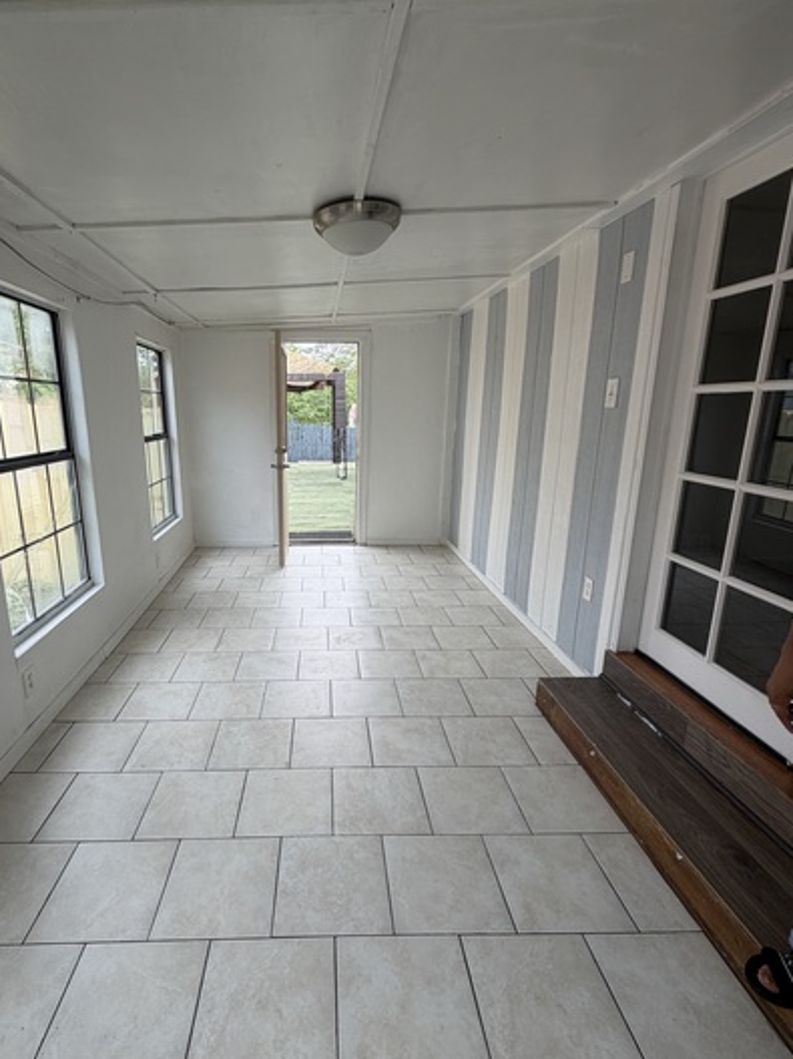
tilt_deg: -12.1
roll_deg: -0.1
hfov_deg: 74.2
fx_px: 519
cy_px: 524
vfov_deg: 91.0
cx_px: 331
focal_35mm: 17
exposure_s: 1/121
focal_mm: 2.22
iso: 50
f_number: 2.2
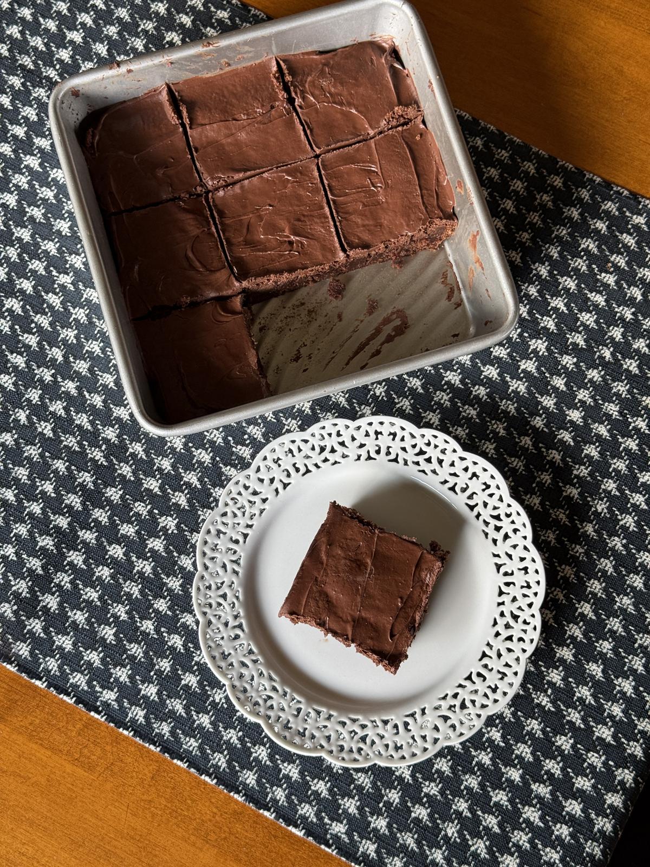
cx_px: 325
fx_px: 1202
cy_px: 434
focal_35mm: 48
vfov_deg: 39.7
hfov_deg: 30.3
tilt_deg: -75.7
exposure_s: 1/78
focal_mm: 6.76
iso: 100
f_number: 1.78
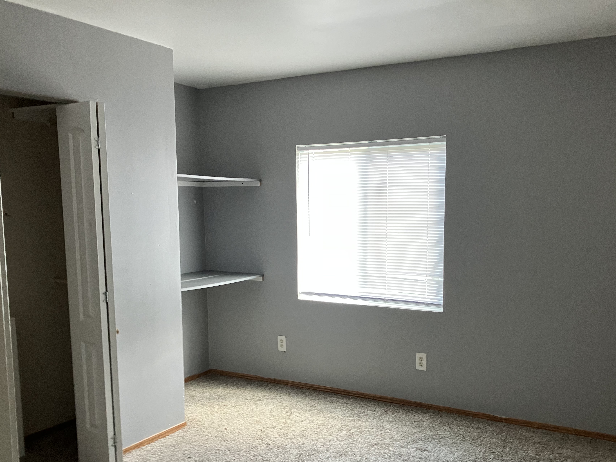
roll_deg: +0.0
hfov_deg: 55.2
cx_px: 341
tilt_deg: -4.3
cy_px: 271
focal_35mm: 33
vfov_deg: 42.8
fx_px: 587
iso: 160
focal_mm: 3.99
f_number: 1.8
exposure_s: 1/60
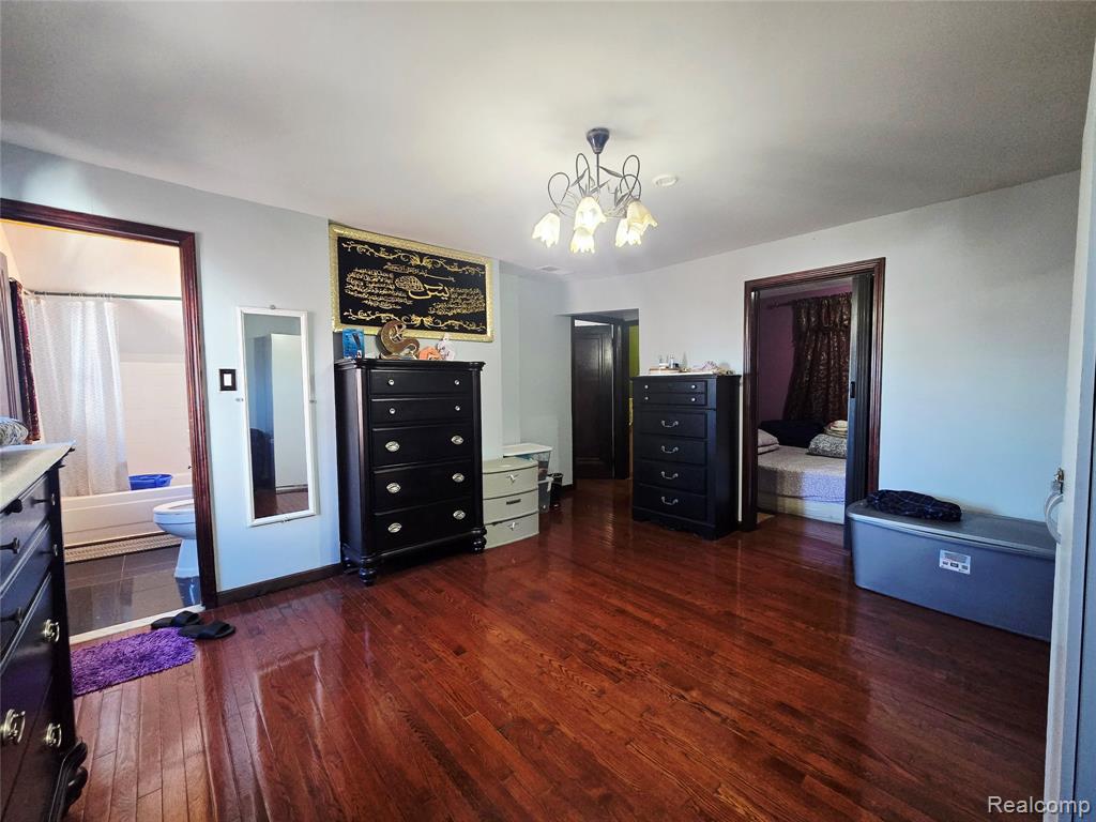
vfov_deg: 89.9
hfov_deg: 106.2
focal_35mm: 13
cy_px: 411
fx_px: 412
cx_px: 548
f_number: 2.2
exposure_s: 1/60.2
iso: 400
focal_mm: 2.2
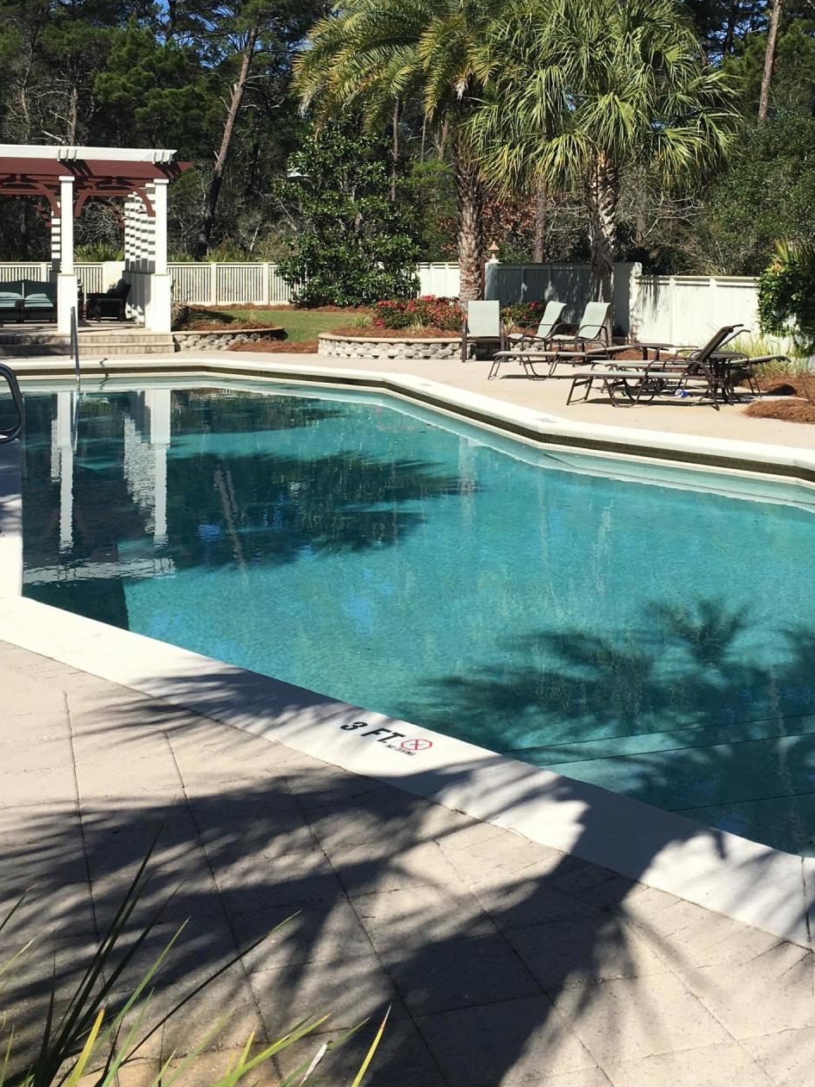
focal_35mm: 46
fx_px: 1444
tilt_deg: -0.1
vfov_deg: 40.1
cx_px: 496
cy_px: 278
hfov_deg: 31.4
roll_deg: -0.7
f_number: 2.2
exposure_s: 1/2079
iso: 25
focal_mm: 4.15
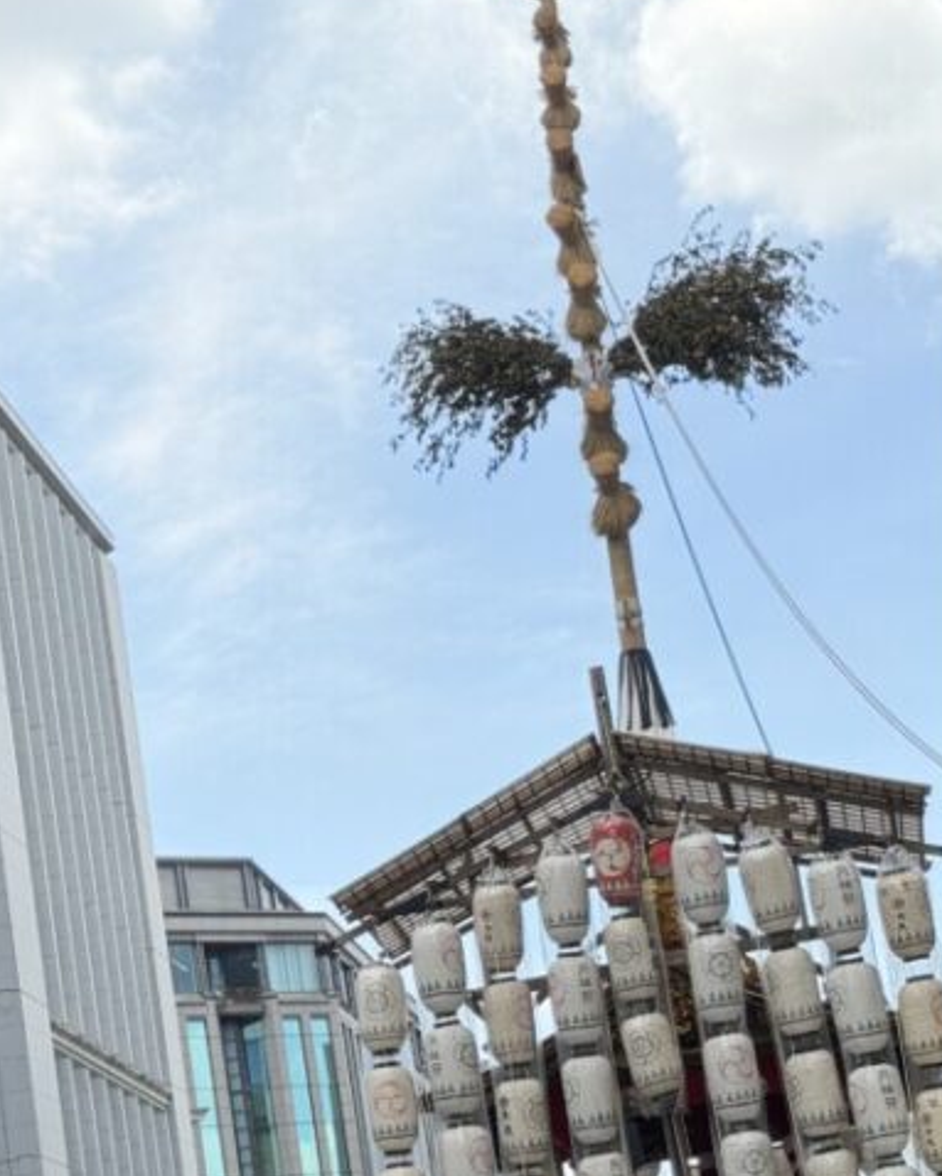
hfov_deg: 16.3
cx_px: 275
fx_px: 3273
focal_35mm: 94
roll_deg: +8.0
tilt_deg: +10.3
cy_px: 991
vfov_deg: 20.1
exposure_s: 1/2033
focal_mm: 6.76
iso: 100
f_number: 1.78
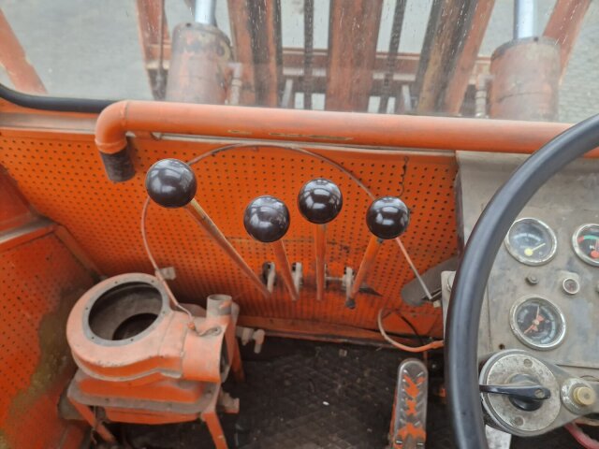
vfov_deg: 58.9
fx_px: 398
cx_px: 300
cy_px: 224
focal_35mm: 23
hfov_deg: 73.9
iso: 160
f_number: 1.8
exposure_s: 1/180
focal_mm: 5.4
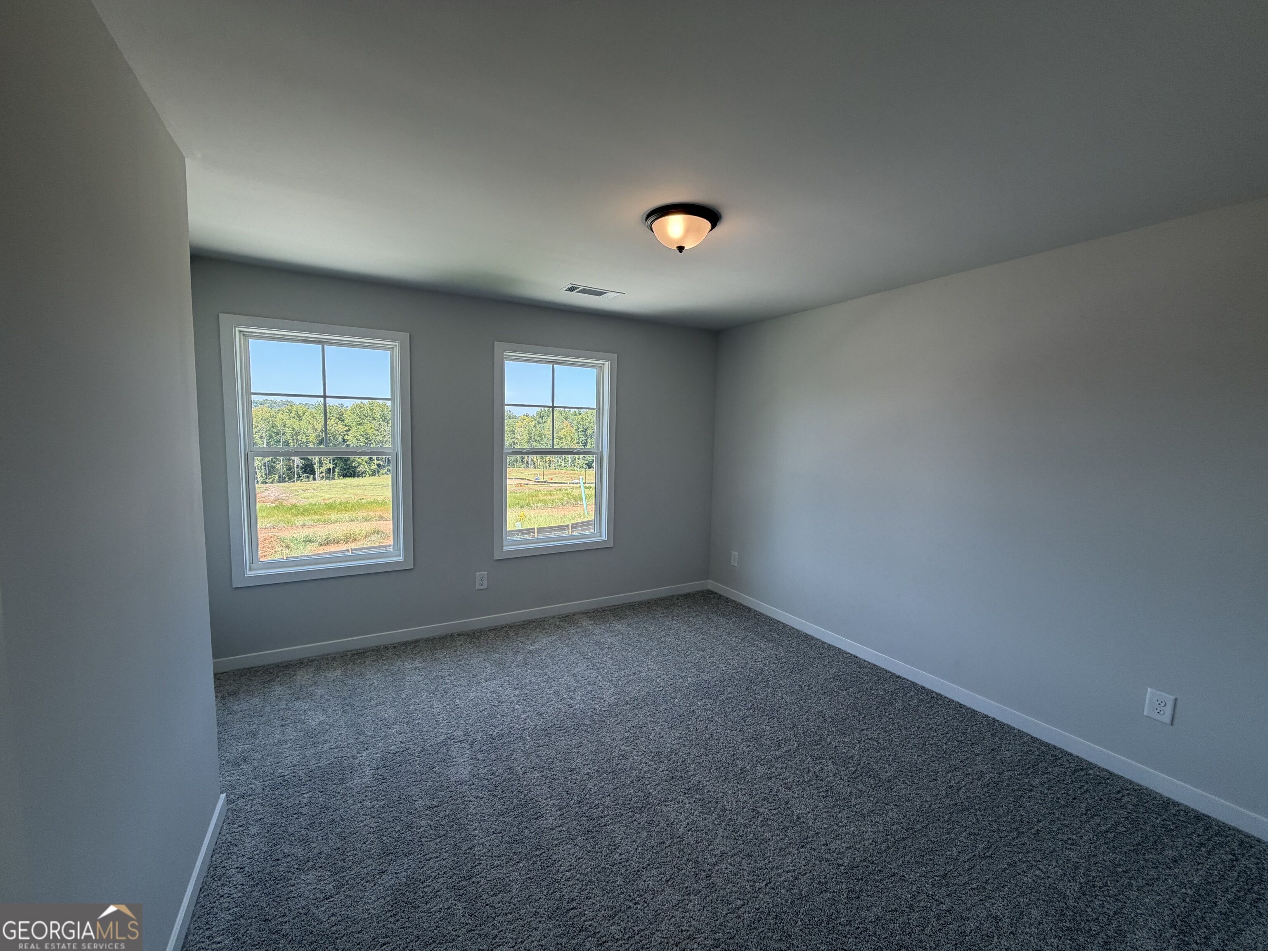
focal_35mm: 14
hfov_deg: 102.1
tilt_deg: -6.3
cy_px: 476
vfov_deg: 85.7
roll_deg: -1.6
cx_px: 634
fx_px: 513
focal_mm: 2.22
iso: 64
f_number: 2.2
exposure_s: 1/120
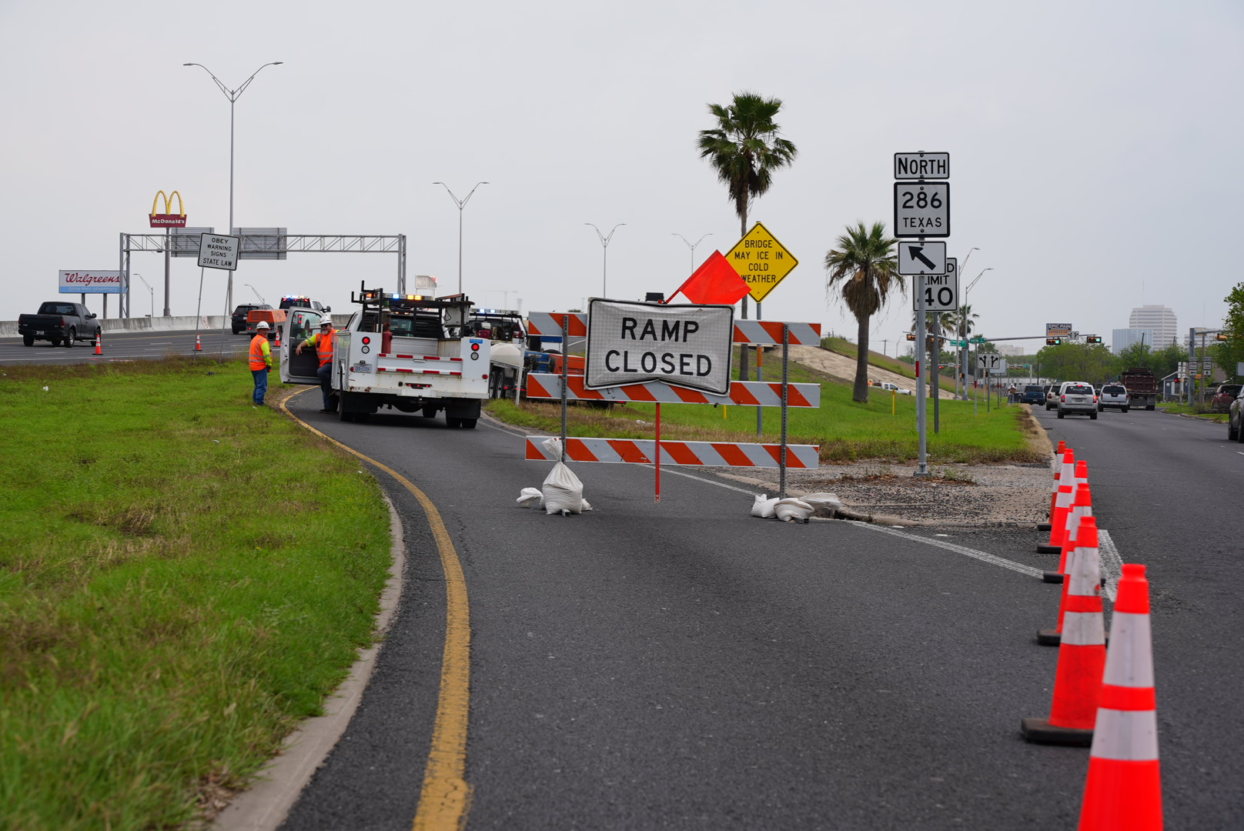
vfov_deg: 18.0
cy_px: 416
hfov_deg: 26.6
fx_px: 2628
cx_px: 622
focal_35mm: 76
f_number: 8
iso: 80
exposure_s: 1/160
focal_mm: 76
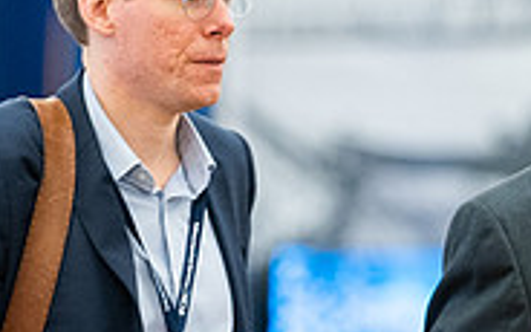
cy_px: 276
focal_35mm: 644
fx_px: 9320
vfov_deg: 2.0
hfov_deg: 3.3
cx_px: 182
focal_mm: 200
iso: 3200
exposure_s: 1/160
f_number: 2.8
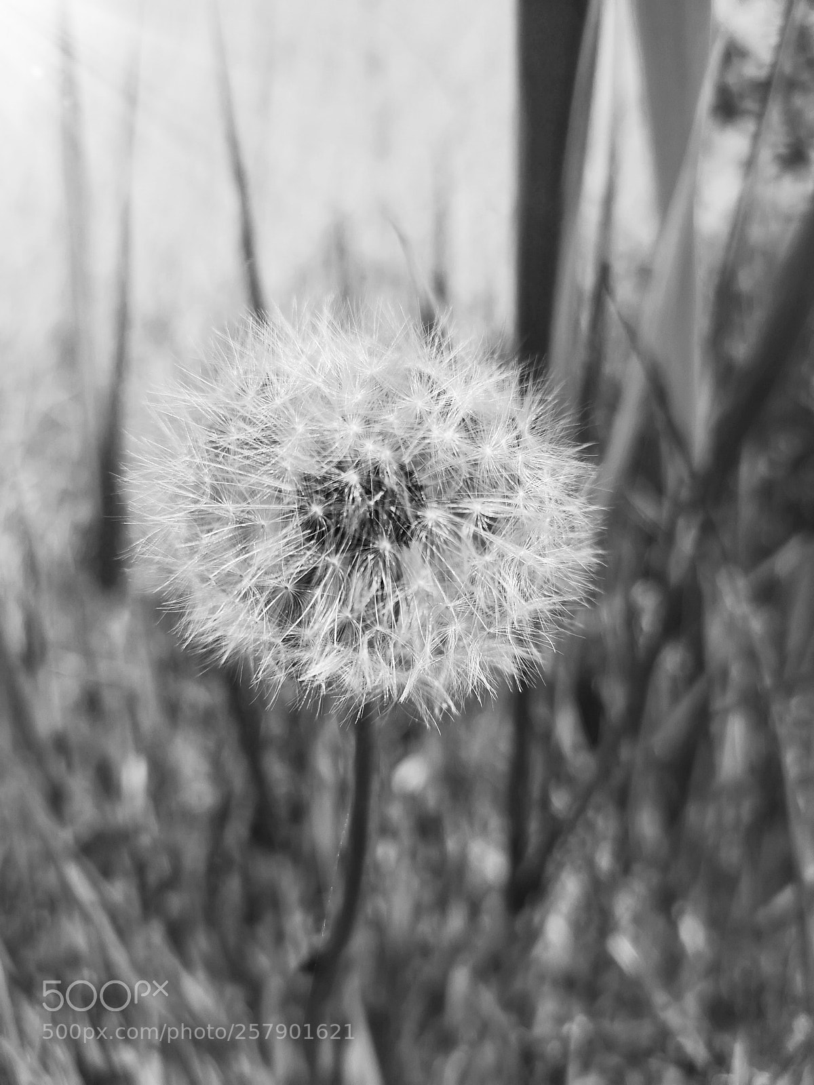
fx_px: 847
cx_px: 407
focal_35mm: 27
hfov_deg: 51.4
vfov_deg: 65.3
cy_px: 542
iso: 50
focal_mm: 3.95
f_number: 1.8
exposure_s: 1/2392
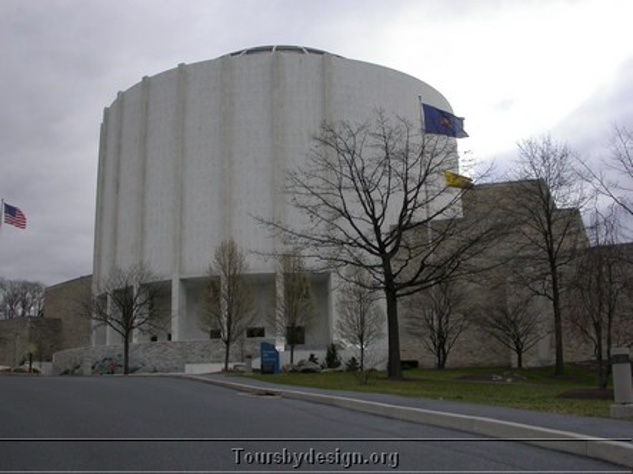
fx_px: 695
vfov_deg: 37.7
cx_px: 316
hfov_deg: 49.0
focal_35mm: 38
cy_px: 237
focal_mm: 7.85
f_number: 7.5
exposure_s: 1/310
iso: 100
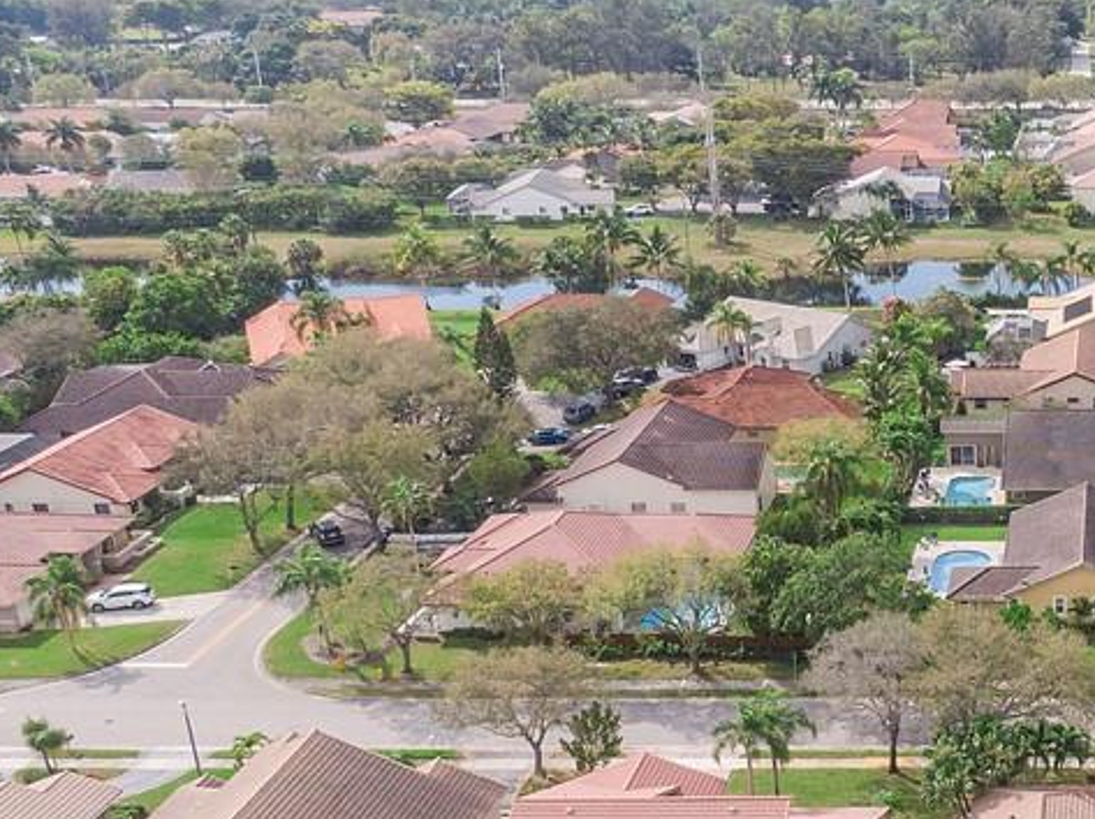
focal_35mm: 52
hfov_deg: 33.4
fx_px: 1644
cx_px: 1123
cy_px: 570
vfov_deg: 27.8
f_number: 2.8
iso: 100
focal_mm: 4.39
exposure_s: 1/1000
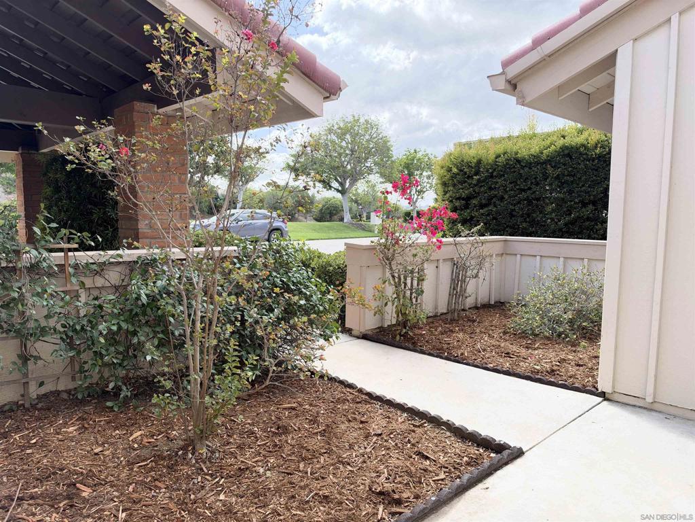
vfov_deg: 56.8
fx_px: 482
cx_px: 348
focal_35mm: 24
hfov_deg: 71.6
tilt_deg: -5.3
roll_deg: -0.7
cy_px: 261
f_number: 1.8
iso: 100
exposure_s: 1/1285
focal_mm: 6.93
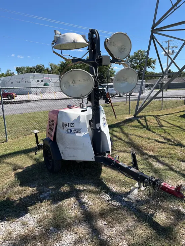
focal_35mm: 26
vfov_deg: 67.3
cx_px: 92
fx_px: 185
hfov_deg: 53.1
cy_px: 123
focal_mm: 5.1
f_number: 1.6
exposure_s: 1/2571
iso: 50
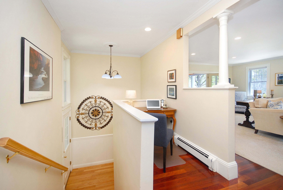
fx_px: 118
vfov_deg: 77.5
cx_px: 142
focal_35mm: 15
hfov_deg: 100.3
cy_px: 95
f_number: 5
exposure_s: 1/30
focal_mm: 10
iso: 400
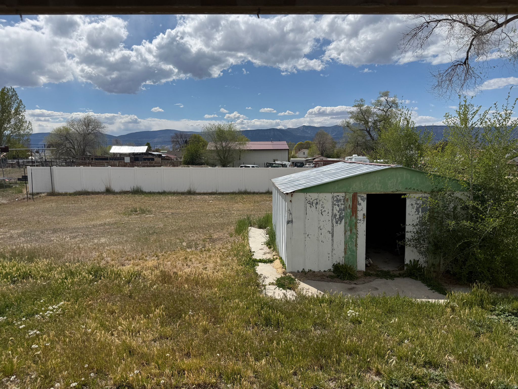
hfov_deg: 71.6
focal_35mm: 24
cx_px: 259
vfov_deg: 56.8
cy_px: 194
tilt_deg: -7.2
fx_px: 359
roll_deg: -0.4
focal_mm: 6.76
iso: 80
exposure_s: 1/9091
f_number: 1.78
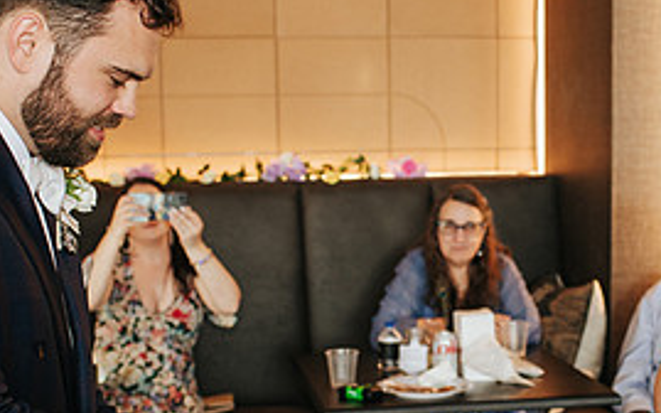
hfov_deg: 25.7
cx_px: 445
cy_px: 327
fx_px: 1441
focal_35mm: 80
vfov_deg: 16.2
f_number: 3.5
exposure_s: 1/160
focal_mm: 35
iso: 1000
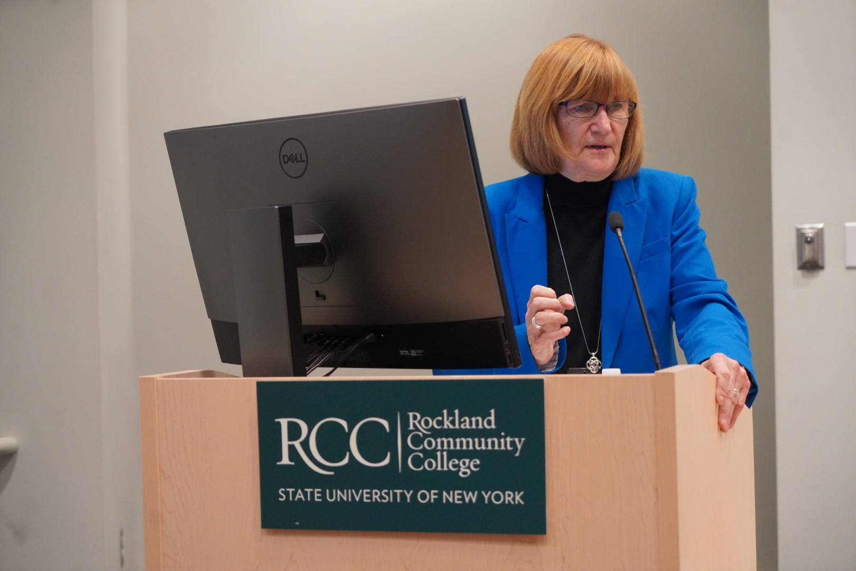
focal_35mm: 70
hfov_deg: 28.8
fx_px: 1664
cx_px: 428
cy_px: 286
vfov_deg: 19.5
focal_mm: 70
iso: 5000
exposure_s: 1/160
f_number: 4
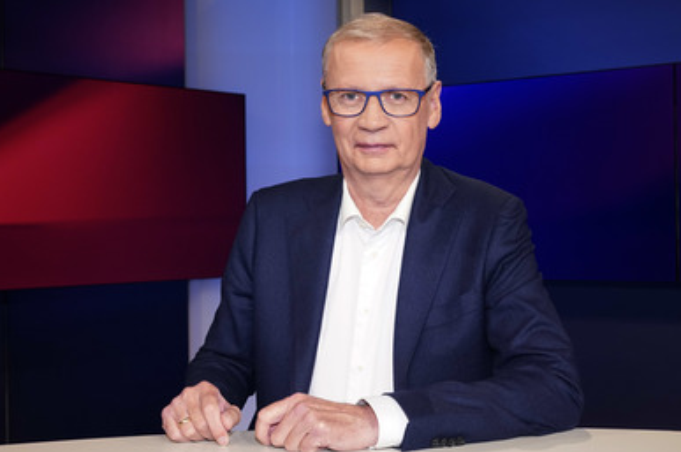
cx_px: 362
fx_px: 661
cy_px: 236
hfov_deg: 54.5
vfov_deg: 37.8
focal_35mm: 35
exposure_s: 1/160
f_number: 5.6
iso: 2000
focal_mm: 30
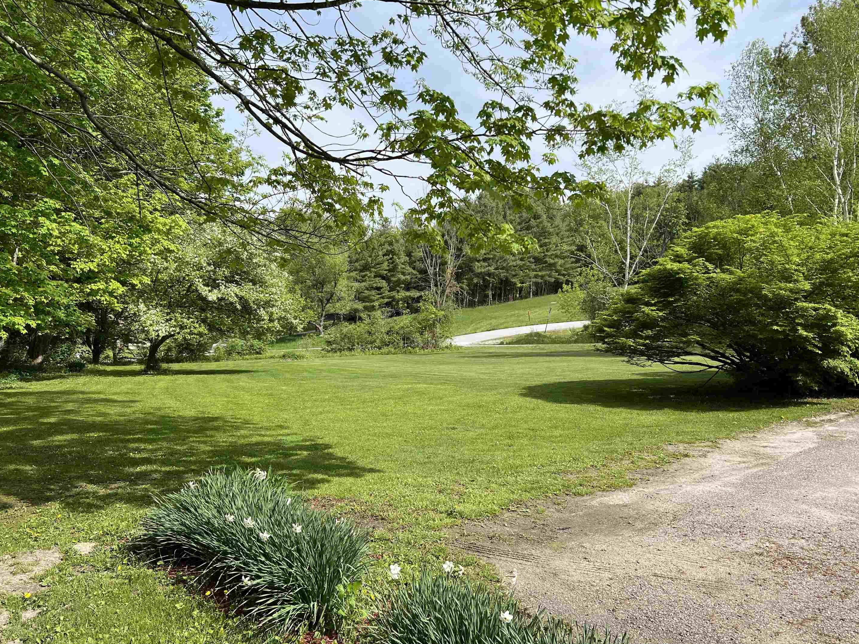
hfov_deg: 63.4
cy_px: 340
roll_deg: -1.7
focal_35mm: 28
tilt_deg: -2.0
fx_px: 695
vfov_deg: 49.7
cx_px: 437
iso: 50
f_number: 1.5
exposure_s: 1/2632
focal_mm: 5.7
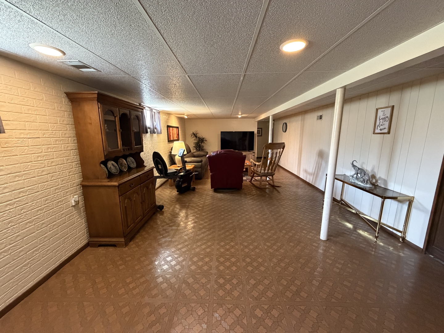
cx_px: 222
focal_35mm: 14
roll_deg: +1.2
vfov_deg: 85.7
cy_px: 166
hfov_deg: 102.1
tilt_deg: -11.0
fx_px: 180
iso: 800
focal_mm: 2.22
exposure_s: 1/60
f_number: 2.2
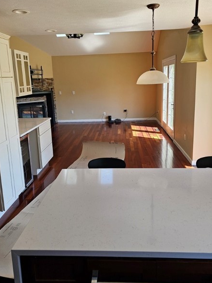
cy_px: 127
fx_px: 245
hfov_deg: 46.8
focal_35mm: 30
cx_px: 108
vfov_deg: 59.8
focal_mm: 6.3
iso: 80
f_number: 1.7
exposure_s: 1/180
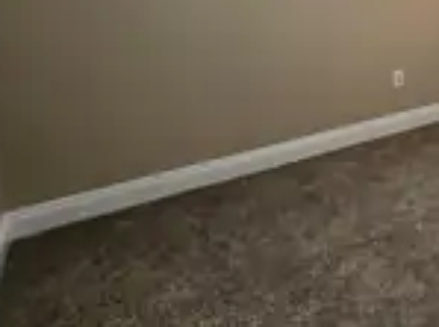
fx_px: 443
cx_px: 545
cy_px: -21
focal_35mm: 35
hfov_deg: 37.4
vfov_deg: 35.5
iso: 100
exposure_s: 1/60
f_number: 2.2
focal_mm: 2.2
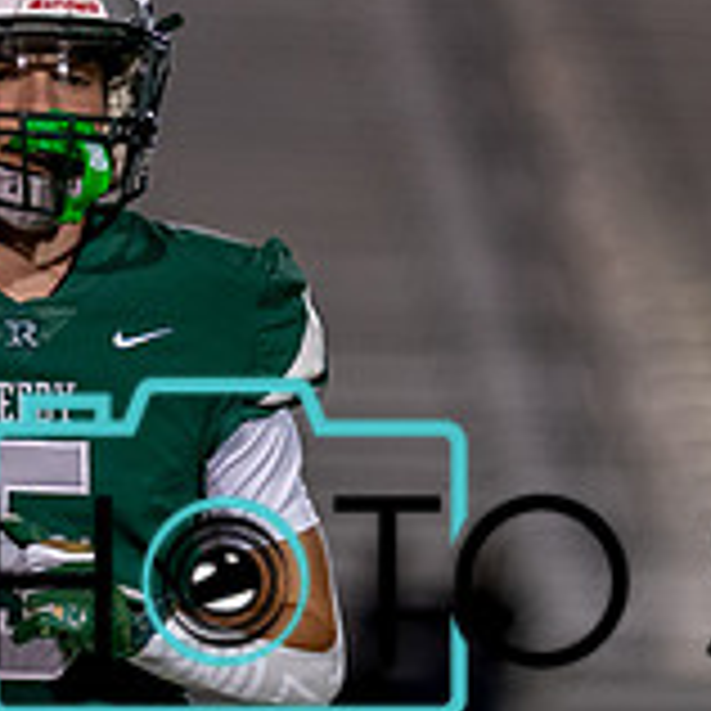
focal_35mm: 595
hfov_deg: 2.9
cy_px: 330
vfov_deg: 2.9
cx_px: 109
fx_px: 13827
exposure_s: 1/1250
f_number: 1.8
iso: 1600
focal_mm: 135
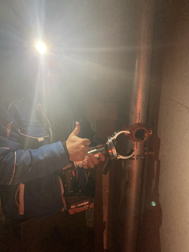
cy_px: 126
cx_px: 94
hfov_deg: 49.7
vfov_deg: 63.4
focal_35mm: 28
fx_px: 204
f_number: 1.8
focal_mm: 3.99
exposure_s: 1/33
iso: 400
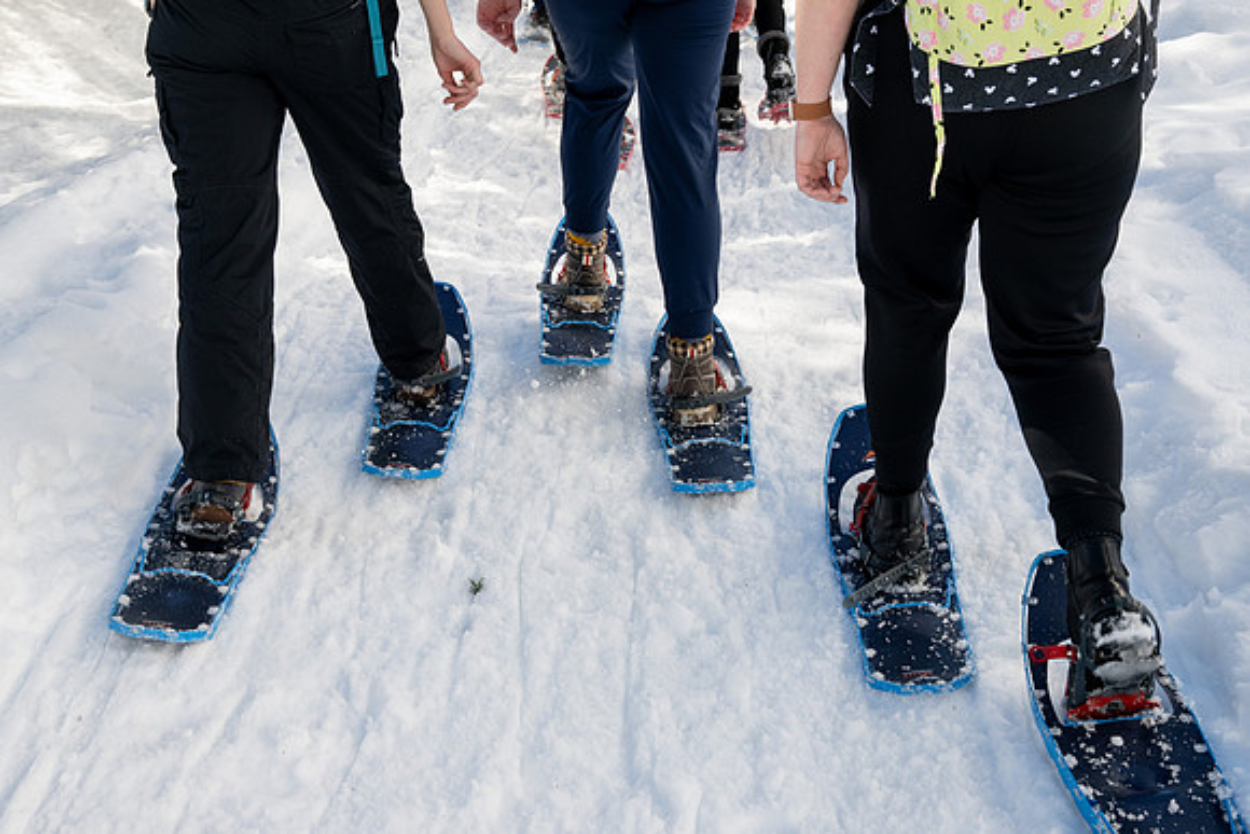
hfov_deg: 43.2
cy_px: 452
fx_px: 1580
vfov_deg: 29.6
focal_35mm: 45
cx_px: 625
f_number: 7.1
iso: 400
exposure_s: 1/500
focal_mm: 42
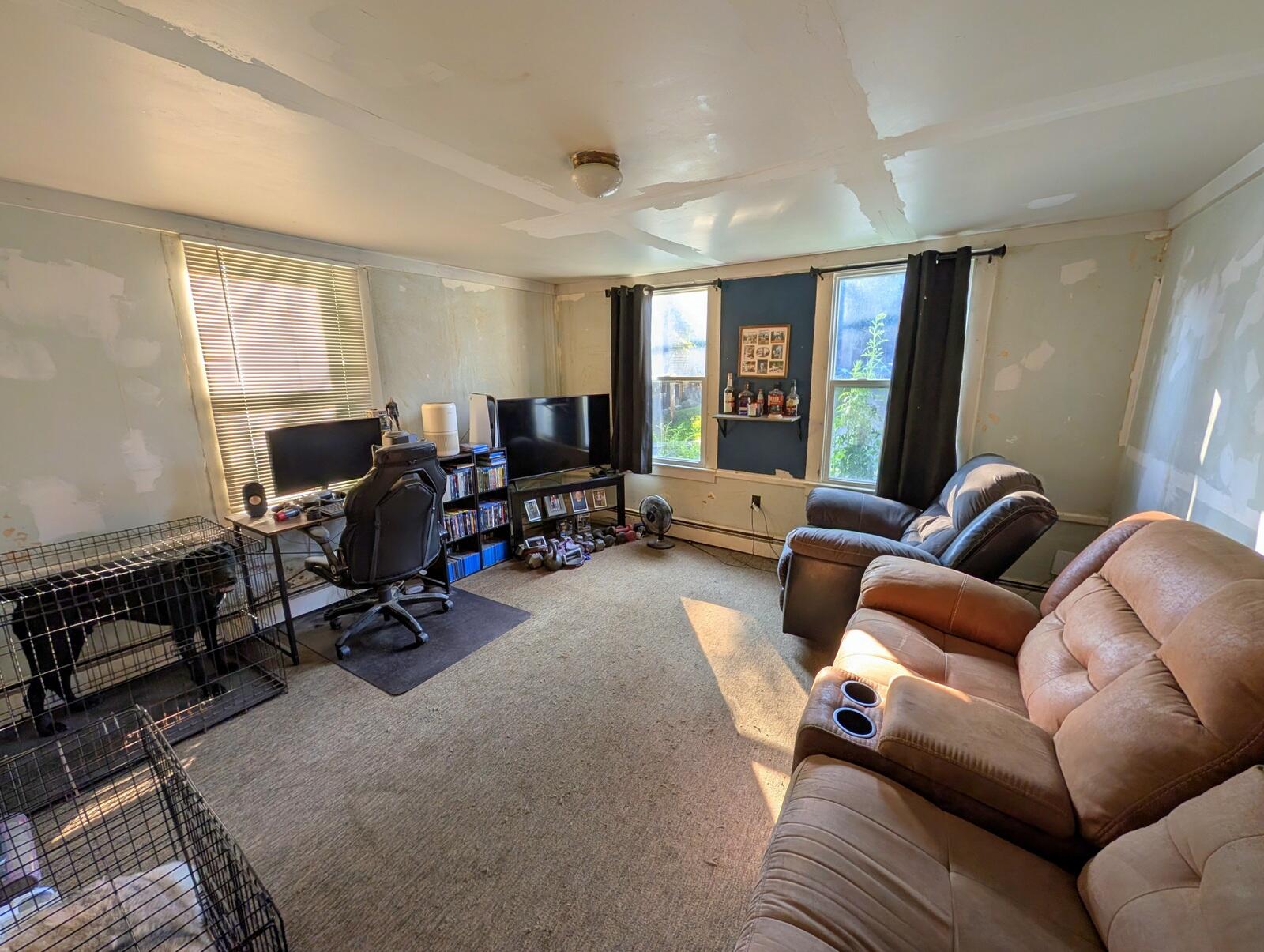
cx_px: 632
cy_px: 476
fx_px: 439
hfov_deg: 110.5
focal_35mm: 12
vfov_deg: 94.6
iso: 50
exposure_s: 1/83.7
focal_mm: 2.02
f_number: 1.7
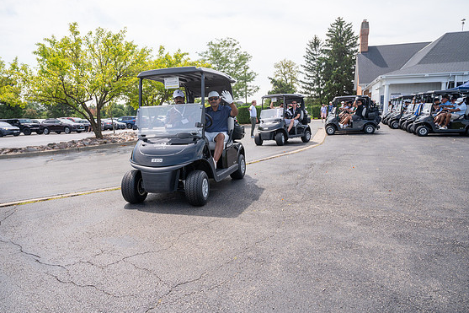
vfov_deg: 51.3
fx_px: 326
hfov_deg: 71.5
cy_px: 157
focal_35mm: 25
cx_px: 237
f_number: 5
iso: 250
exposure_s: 1/1250
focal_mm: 24
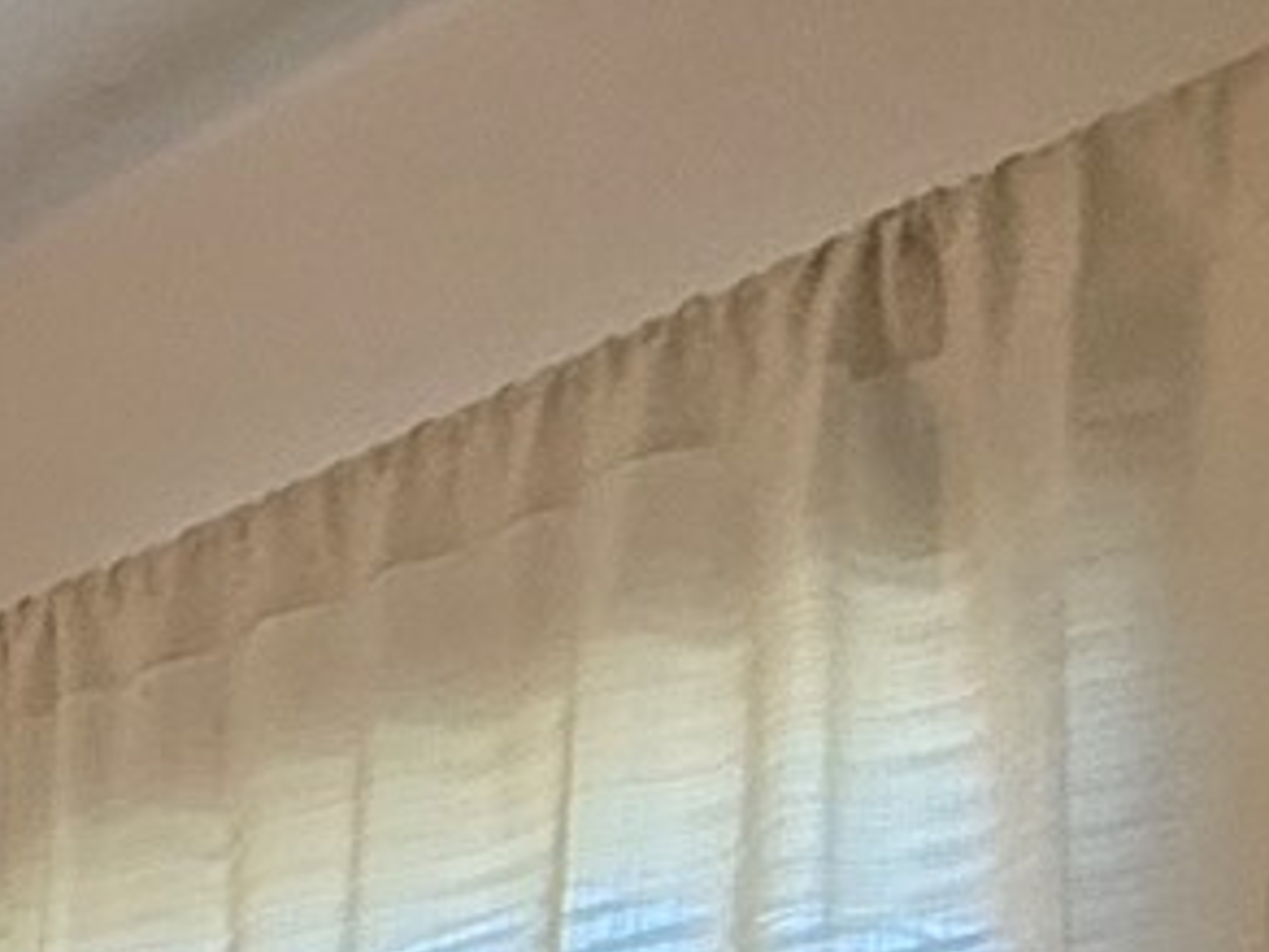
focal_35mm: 92
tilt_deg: -5.7
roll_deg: +0.5
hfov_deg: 14.0
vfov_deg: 12.6
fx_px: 3373
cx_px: -1856
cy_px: 2260
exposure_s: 1/120
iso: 400
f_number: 2.2
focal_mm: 2.22
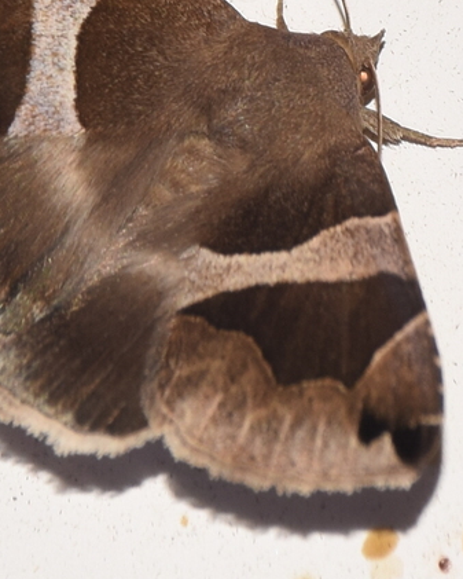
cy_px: 161
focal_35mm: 449
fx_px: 7688
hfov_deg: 3.4
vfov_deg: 4.3
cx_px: 92
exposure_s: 1/160
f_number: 13
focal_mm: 140
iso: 100
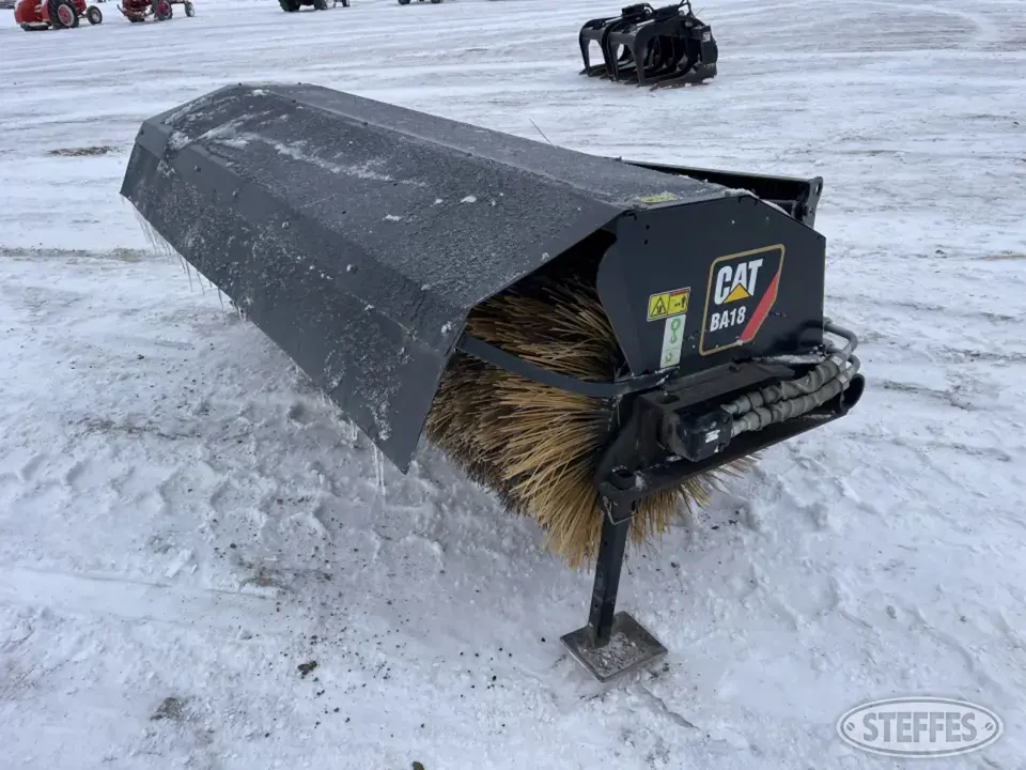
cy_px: 385
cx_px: 513
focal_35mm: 25
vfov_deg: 54.9
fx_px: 741
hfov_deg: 69.4
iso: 32
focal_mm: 5.1
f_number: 1.6
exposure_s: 1/4717
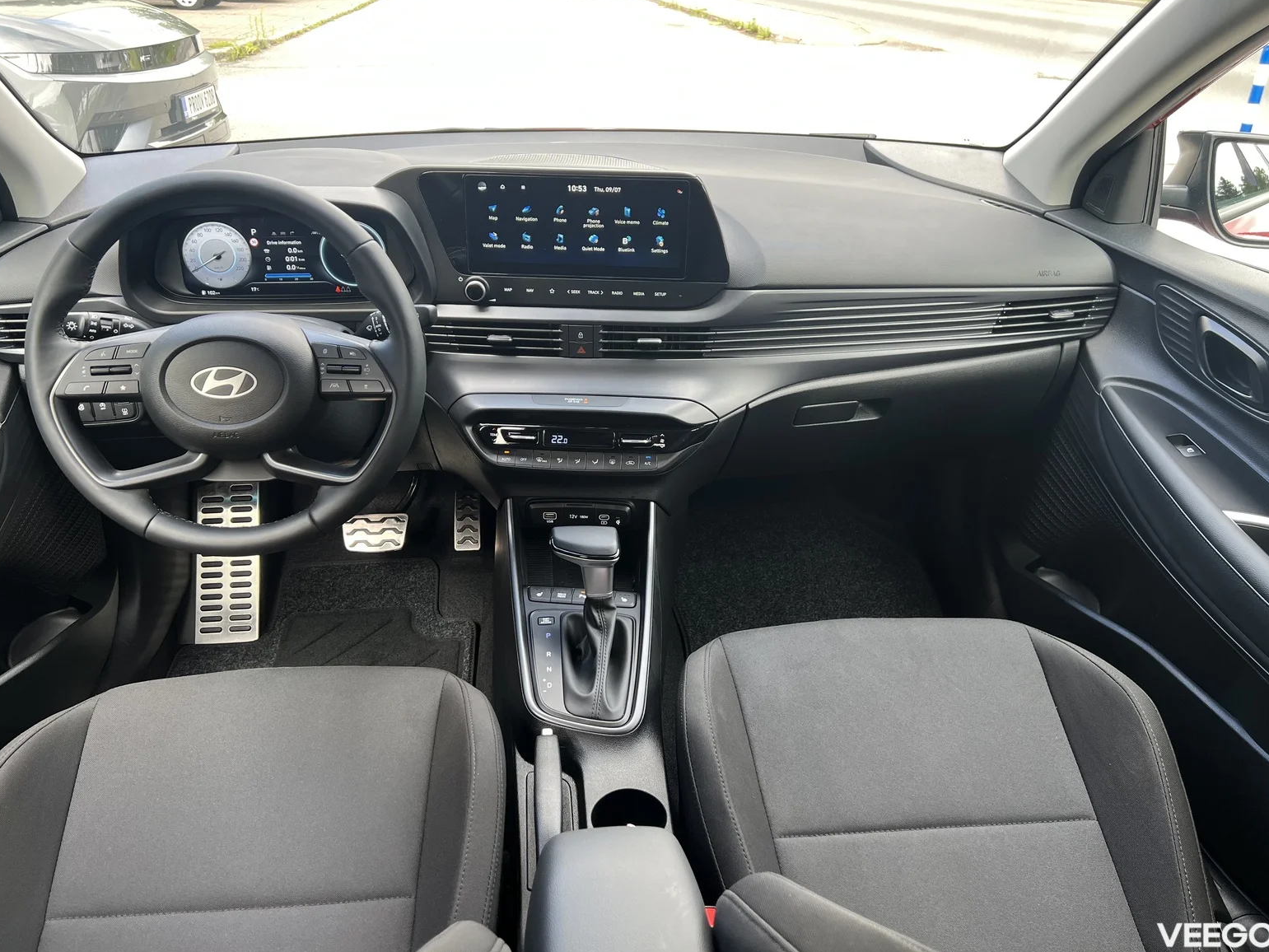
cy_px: 463
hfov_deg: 65.3
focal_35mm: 27
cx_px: 625
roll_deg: +1.9
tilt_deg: -28.0
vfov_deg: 51.4
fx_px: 990
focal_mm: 5.7
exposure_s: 1/121
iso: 64
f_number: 1.5
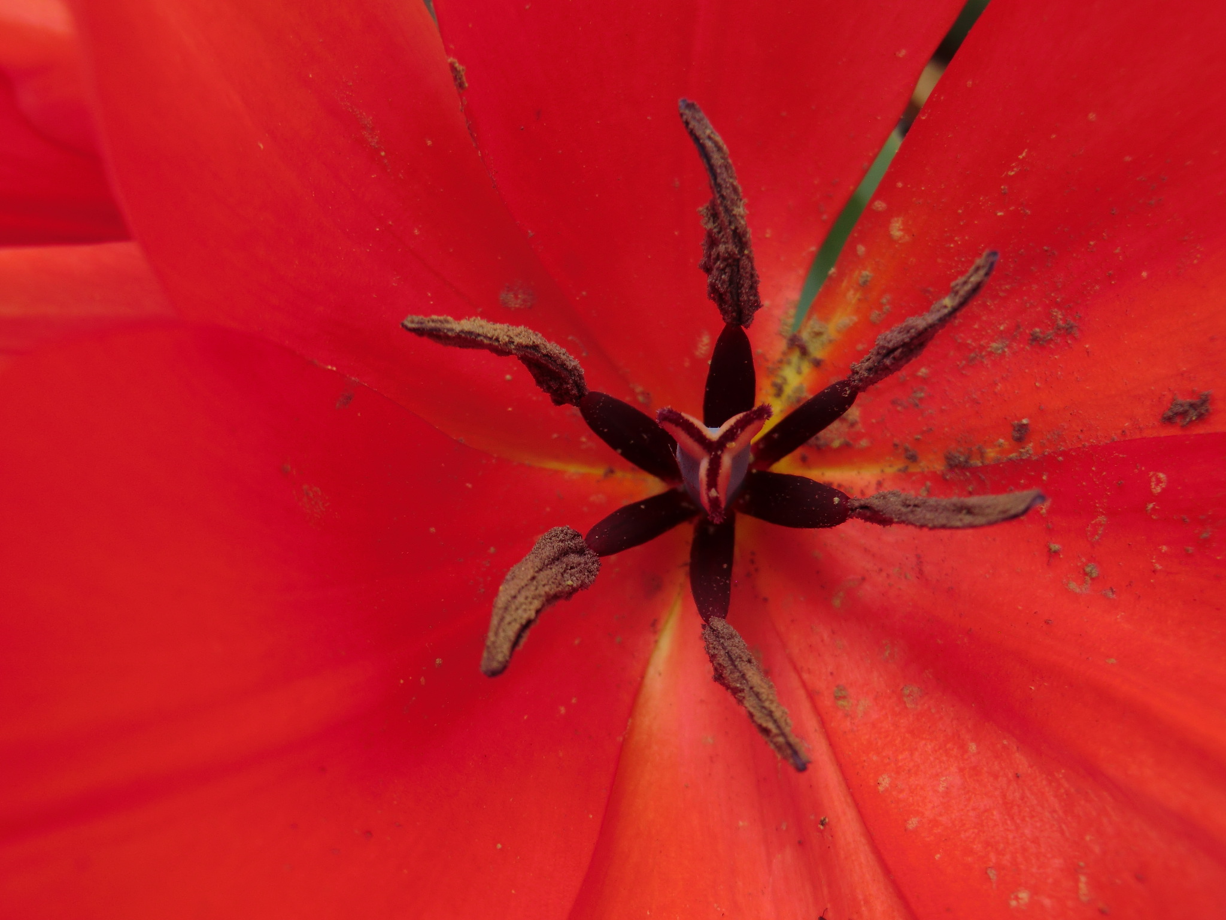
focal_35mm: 40
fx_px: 1417
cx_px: 613
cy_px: 460
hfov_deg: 46.8
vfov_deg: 36.0
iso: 64
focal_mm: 7.1
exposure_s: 1/100
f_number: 3.8
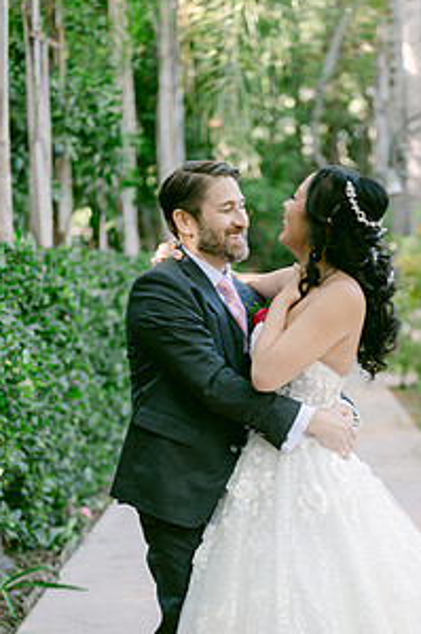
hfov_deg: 18.1
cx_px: 270
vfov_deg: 26.9
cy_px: 416
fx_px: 1320
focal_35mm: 75
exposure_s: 1/125
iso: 110
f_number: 2
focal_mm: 50
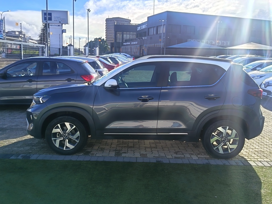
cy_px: 102
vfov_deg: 41.8
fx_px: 267
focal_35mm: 34
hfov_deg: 54.0
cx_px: 136
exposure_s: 1/472
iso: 100
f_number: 1.75
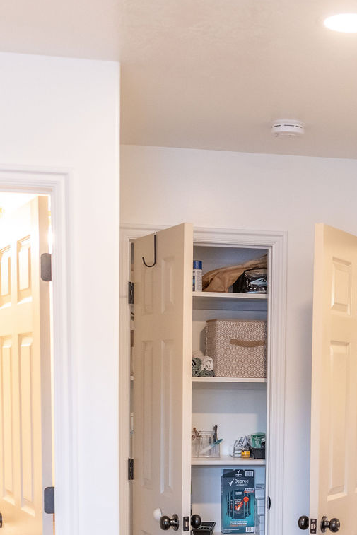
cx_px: 328
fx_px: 1056
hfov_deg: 18.8
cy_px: 485
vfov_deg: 27.4
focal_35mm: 71
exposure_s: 1/250
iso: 1000
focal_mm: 35
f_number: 2.8
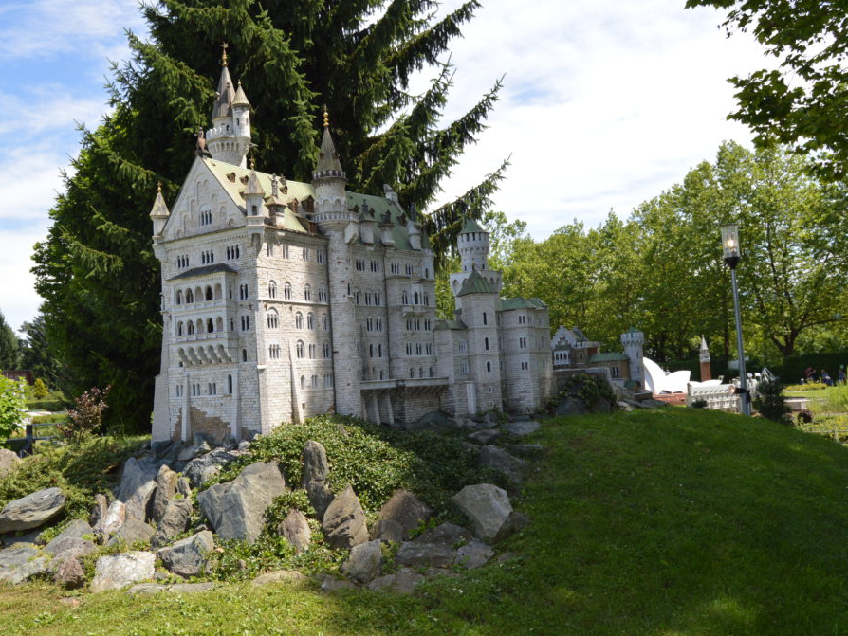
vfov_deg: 43.0
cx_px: 368
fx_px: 809
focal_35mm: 33
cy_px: 322
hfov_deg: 55.2
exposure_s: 1/200
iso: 100
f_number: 7.1
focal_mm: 20
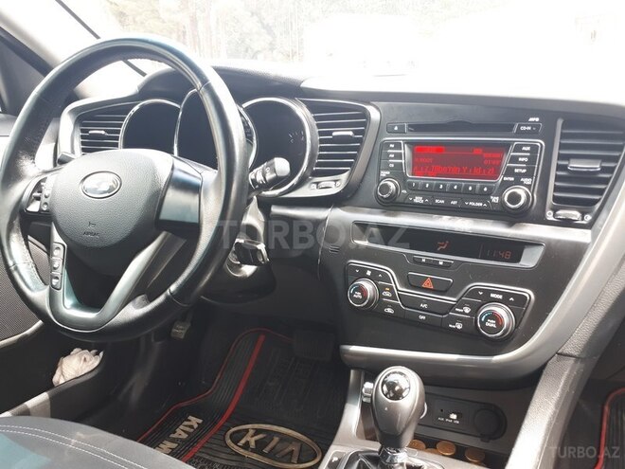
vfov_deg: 51.4
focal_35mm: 27
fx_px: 487
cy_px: 234
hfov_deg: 65.3
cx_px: 312
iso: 50
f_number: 1.9
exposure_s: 1/33
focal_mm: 3.6
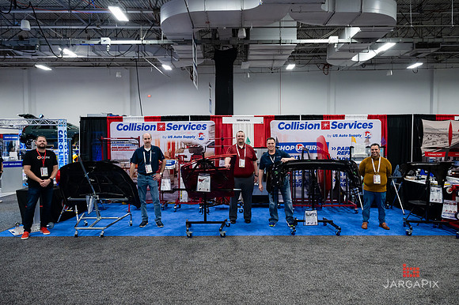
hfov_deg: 72.1
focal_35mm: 25
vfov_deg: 51.7
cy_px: 153
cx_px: 235
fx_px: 315
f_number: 4.5
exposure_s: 1/200
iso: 3200
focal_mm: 24
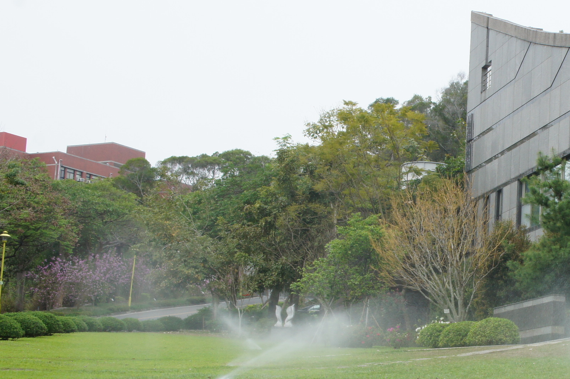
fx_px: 1235
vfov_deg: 17.4
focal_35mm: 78
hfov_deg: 25.1
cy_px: 285
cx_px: 528
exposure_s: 1/100
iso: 200
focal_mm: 25
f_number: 11
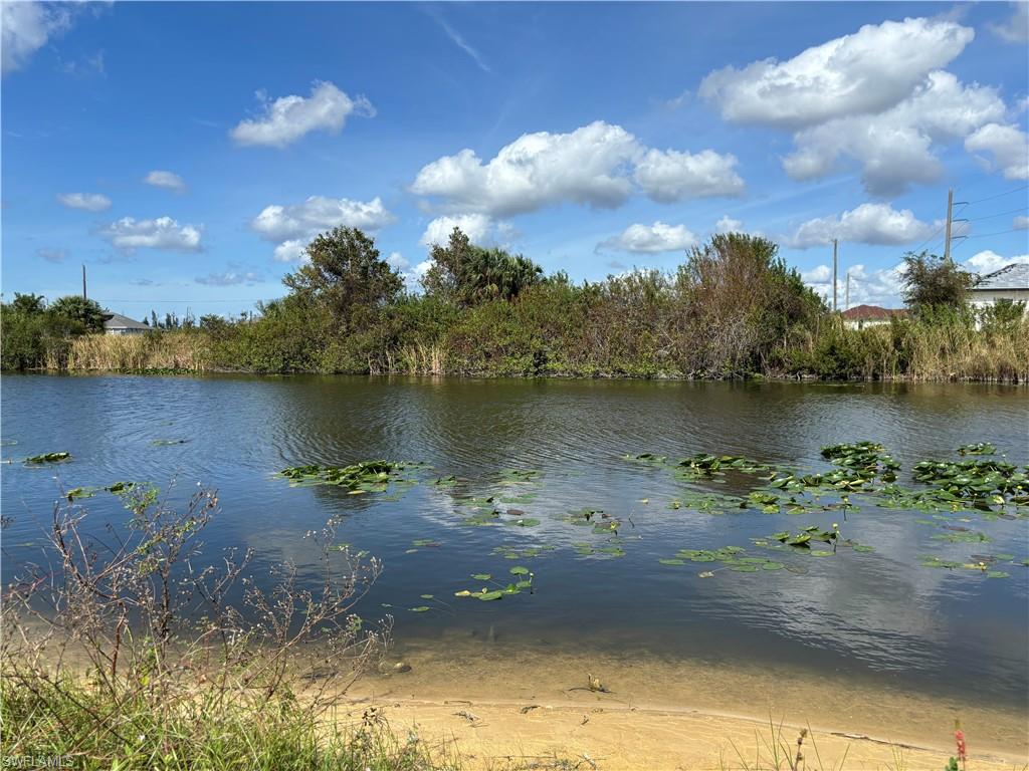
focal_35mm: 26
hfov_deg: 67.3
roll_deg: -1.2
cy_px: 386
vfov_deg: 53.1
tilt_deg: -5.1
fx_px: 773
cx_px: 514
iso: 50
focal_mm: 5.96
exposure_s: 1/4425
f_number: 1.6
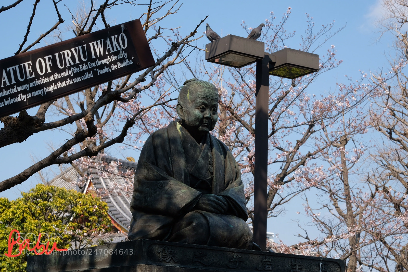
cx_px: 204
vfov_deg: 16.5
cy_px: 136
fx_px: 941
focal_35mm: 83
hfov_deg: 24.5
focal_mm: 55
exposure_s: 1/120
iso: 200
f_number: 13
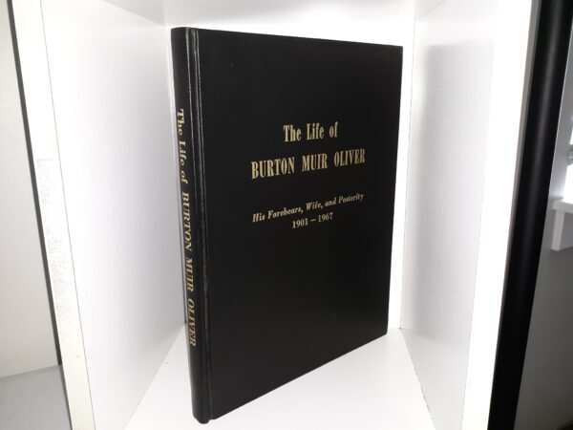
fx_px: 463
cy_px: 215
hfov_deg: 63.4
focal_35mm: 28
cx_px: 286
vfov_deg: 49.7
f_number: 1.7
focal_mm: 3.7
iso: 50
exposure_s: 1/40
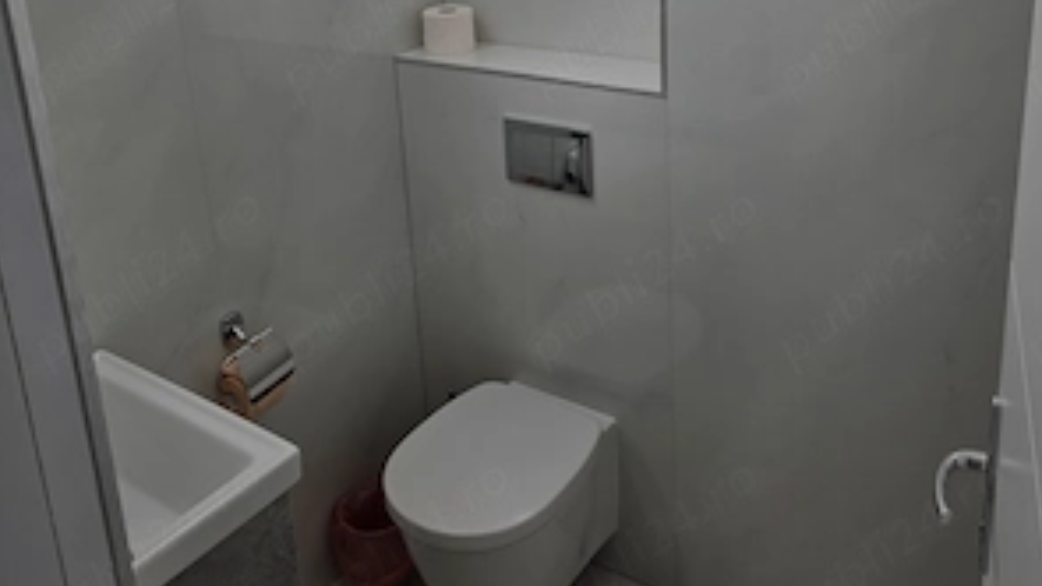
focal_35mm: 34
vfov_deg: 33.0
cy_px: 67
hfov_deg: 58.0
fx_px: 939
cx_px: 519
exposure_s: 1/111
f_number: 1.7
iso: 12
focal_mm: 6.25
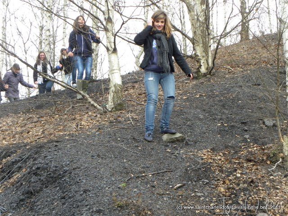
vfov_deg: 17.4
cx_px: 144
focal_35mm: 85
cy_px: 108
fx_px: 707
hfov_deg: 23.0
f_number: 4
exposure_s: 1/66.6
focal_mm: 15.1
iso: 167
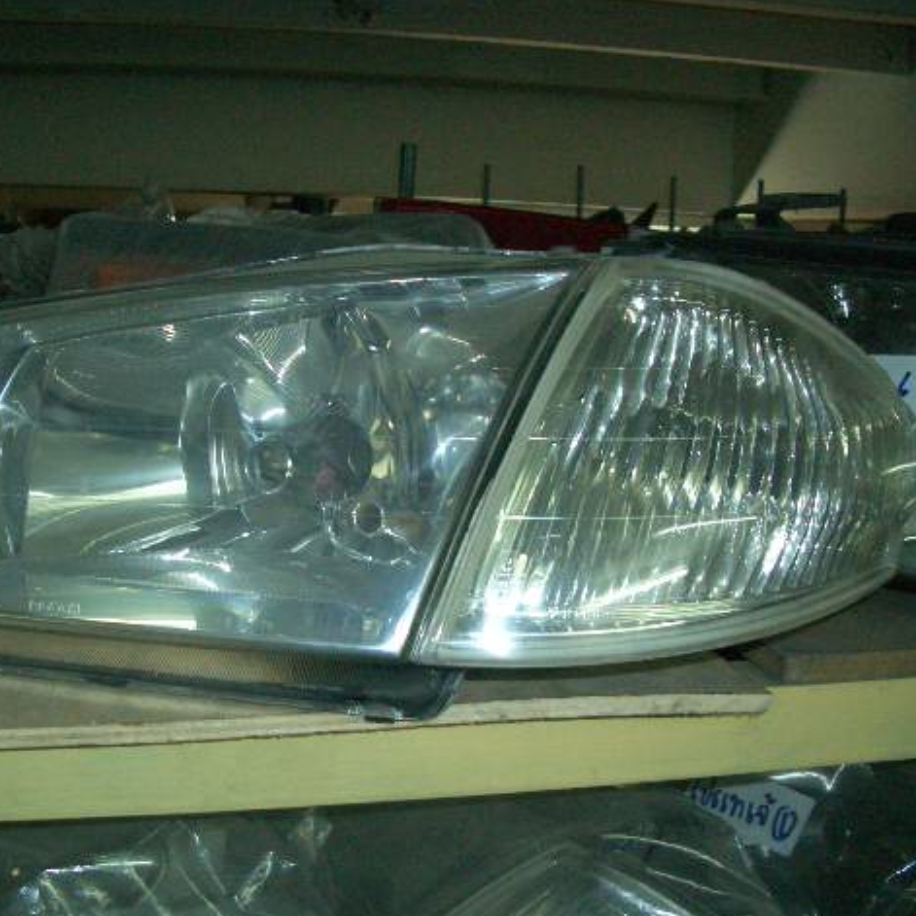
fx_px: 1257
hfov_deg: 39.7
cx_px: 329
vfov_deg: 40.0
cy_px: 463
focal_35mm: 42
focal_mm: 5.8
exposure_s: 1/60
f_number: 2.6
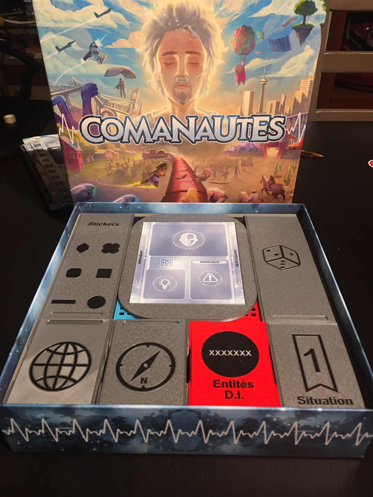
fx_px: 417
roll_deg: +0.6
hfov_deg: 48.2
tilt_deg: -37.2
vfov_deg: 61.7
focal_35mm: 29
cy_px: 248
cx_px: 186
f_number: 2.2
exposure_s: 1/17
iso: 100
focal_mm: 4.15
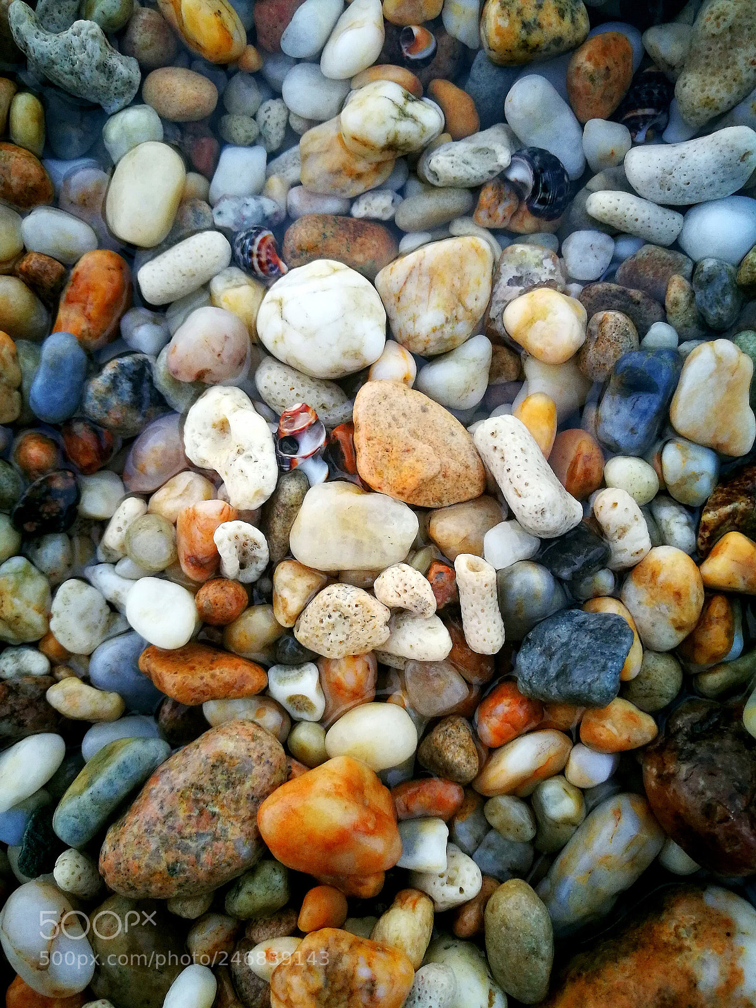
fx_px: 786
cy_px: 504
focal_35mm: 27
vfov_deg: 65.3
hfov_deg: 51.4
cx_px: 378
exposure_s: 1/33.3
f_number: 2.2
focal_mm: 4.5
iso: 320
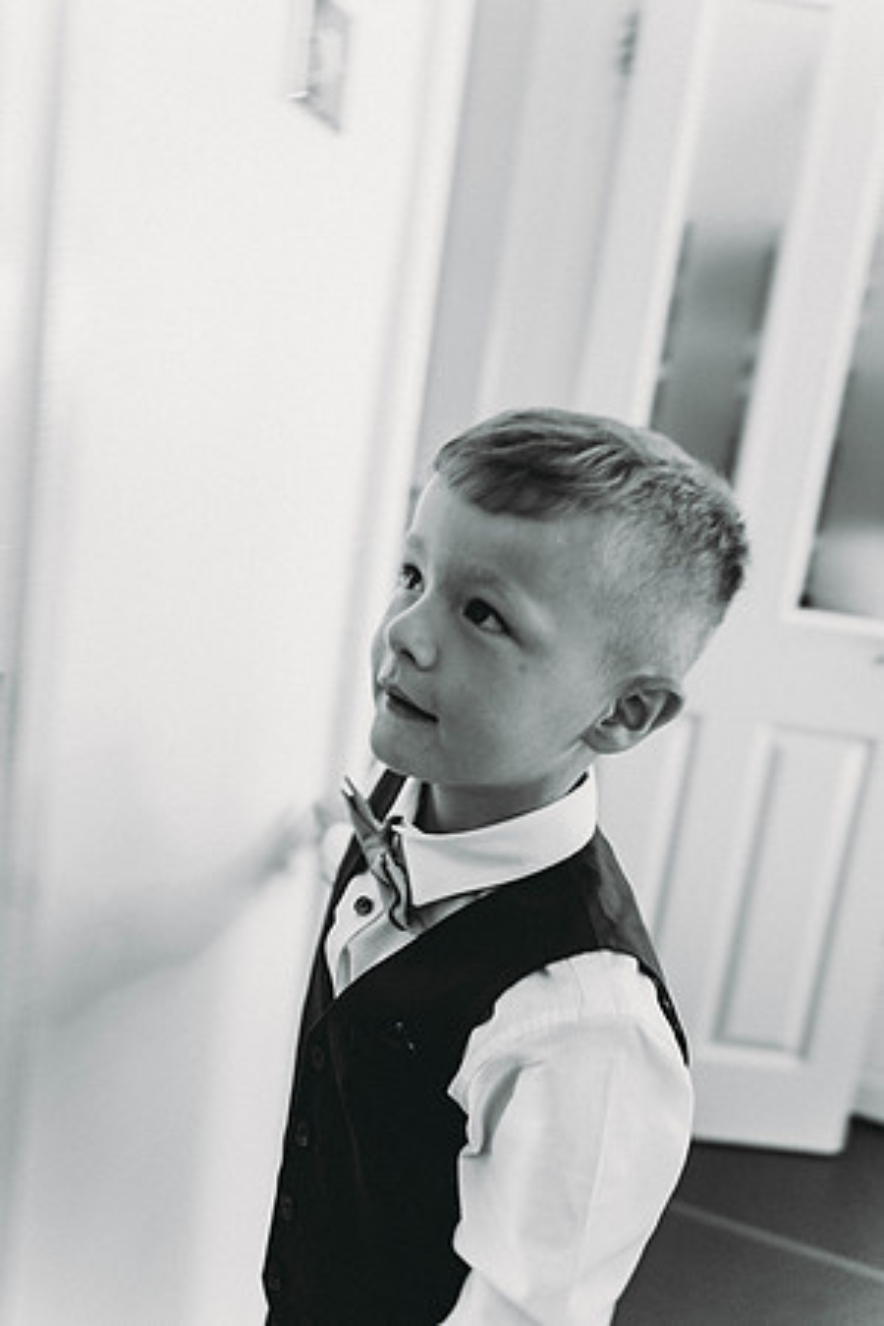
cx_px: 442
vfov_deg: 65.5
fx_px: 1031
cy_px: 663
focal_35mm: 28
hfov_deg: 46.4
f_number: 2.8
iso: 320
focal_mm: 28
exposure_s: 1/60
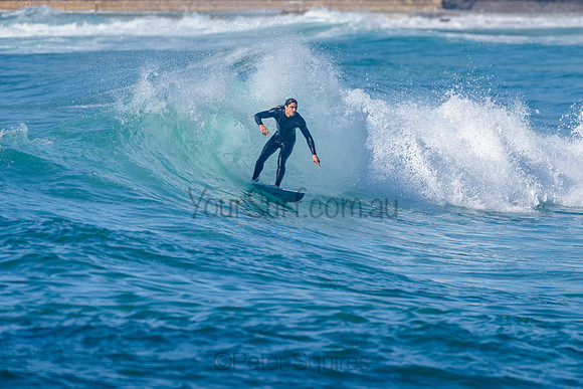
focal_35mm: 613
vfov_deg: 2.2
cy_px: 174
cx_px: 332
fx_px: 9926
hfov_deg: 3.4
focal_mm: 500
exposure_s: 1/2000
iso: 160
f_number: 5.6
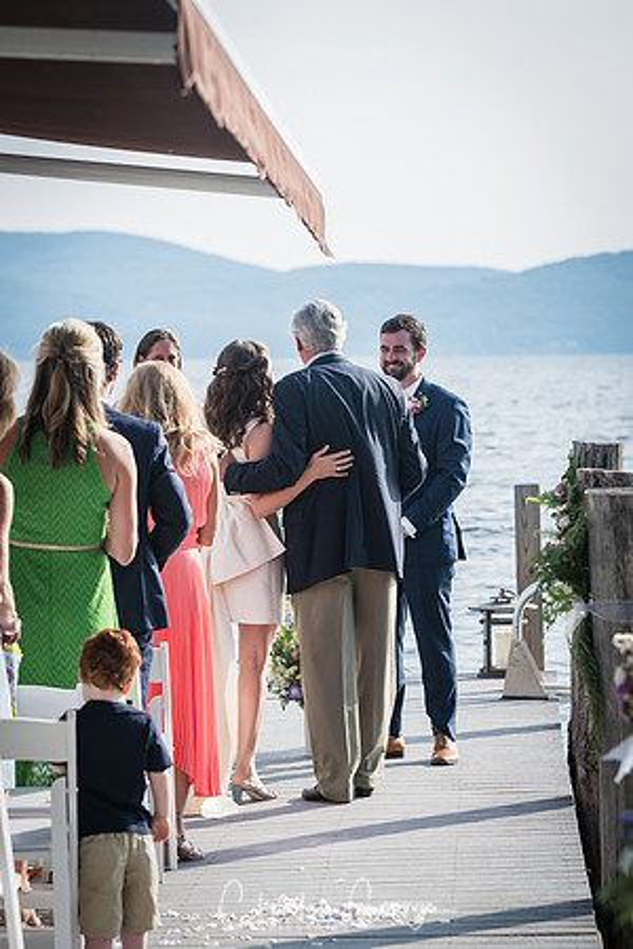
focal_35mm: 153
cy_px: 474
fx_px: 4035
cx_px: 316
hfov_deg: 9.0
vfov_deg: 13.4
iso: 200
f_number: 4
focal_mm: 102
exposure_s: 1/640
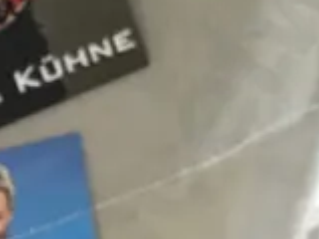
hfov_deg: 10.3
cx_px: 455
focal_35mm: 187
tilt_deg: -75.8
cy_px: -207
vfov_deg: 7.7
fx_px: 1722
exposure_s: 1/17
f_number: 2.2
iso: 40
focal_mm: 4.15
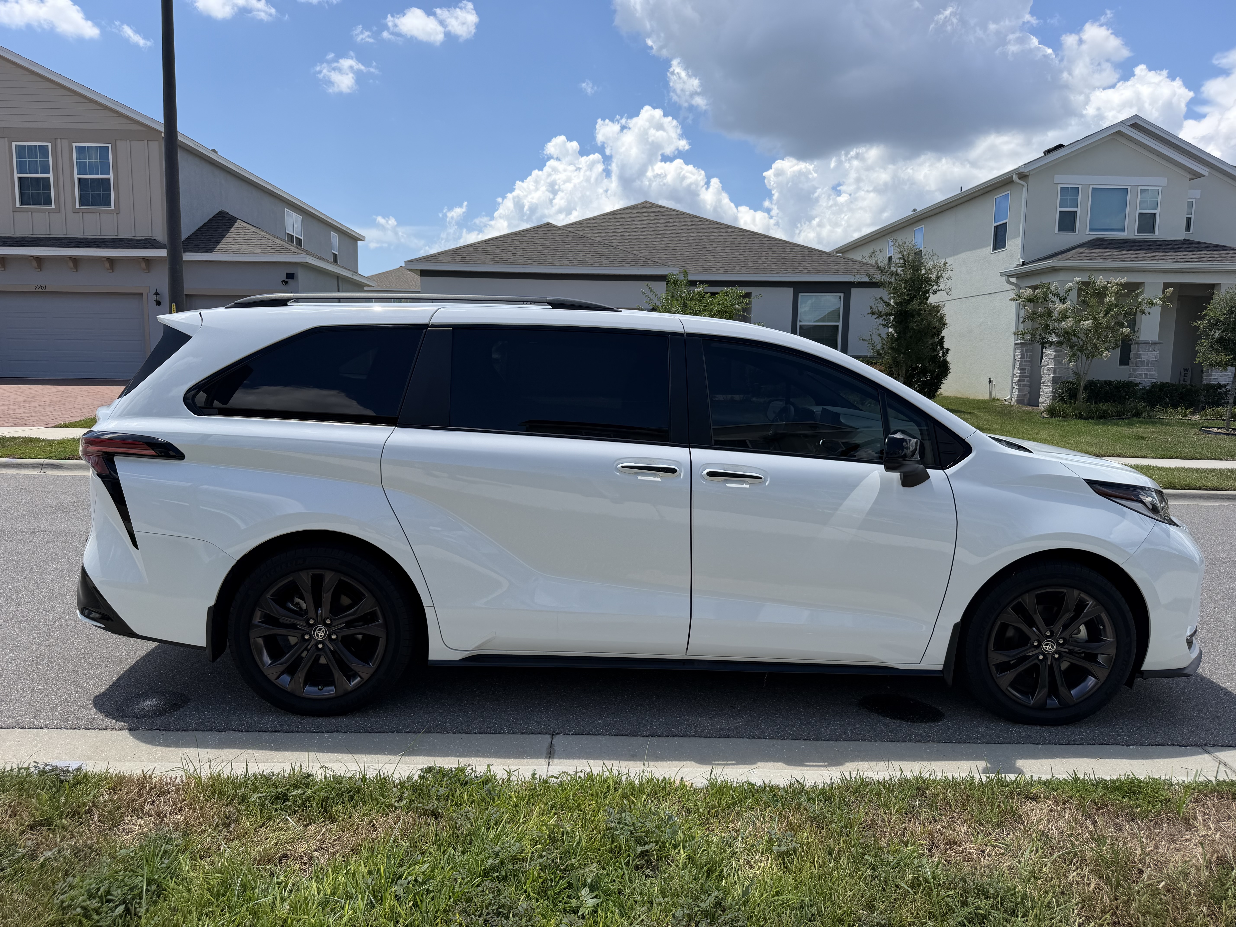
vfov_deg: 56.8
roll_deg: -0.3
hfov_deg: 71.6
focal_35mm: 24
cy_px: 464
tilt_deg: -5.7
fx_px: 857
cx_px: 618
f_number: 1.78
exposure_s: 1/4405
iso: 80
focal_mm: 6.76
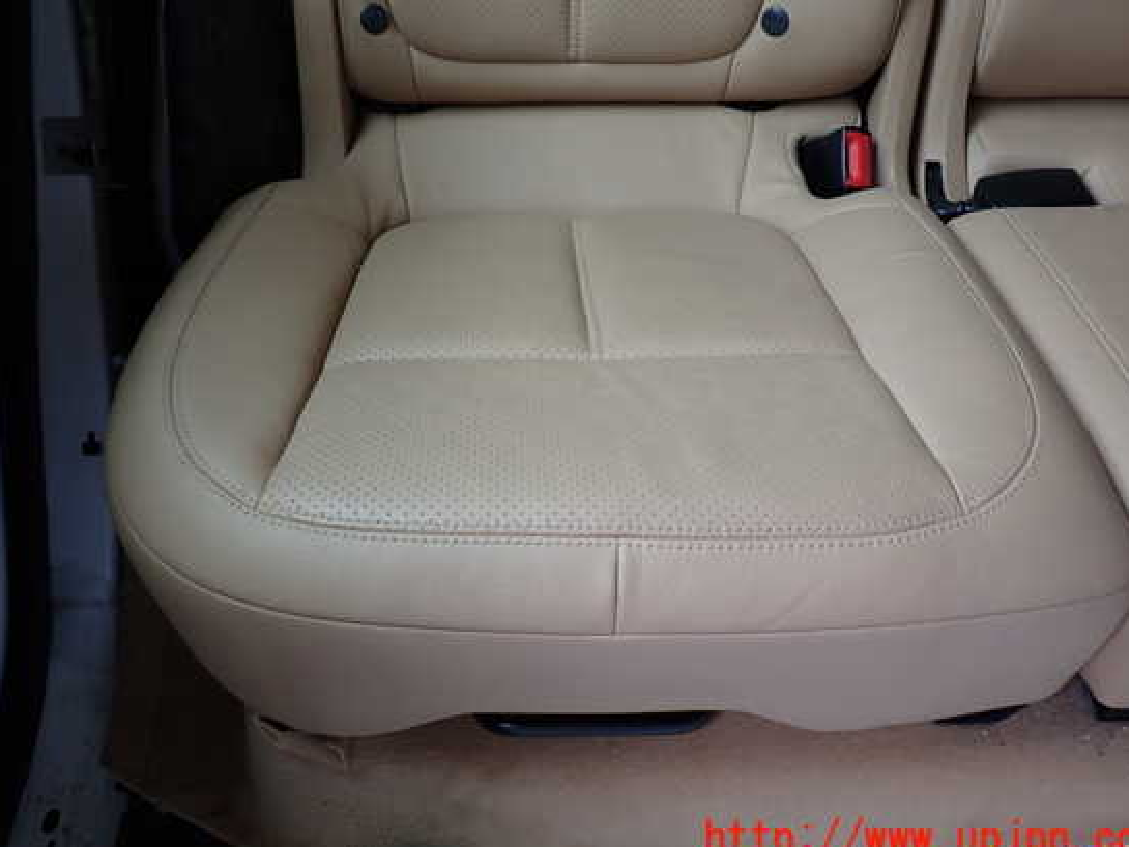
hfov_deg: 55.3
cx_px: 551
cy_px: 400
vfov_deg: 42.9
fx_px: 1077
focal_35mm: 33
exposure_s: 1/60
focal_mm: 5.4
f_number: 2.3
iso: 100
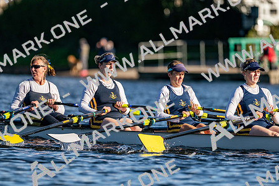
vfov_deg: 2.7
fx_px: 3980
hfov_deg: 4.0
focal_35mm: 514
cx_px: 156
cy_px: 92
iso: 250
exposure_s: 1/2500
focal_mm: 400
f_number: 4.5
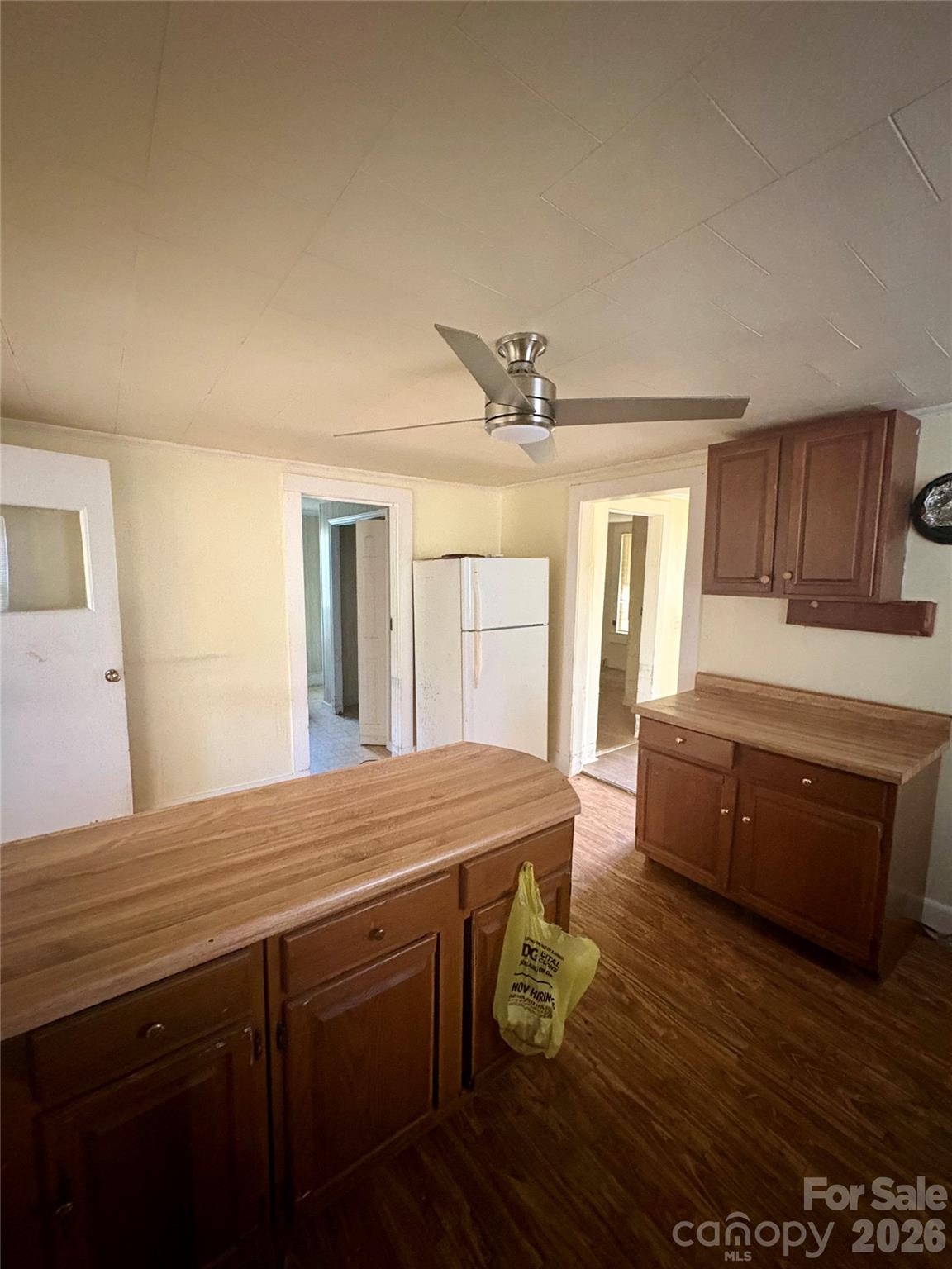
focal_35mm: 14
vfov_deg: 102.1
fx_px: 513
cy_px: 634
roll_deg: -1.4
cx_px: 476
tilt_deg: -7.0
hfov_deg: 85.7
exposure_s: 1/43
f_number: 2.2
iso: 800
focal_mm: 2.22
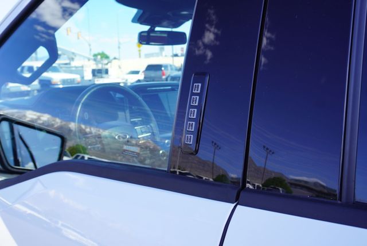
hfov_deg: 55.1
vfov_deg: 38.4
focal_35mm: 34
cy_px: 123
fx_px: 352
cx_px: 184
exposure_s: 1/100
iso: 100
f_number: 6.3
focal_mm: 23
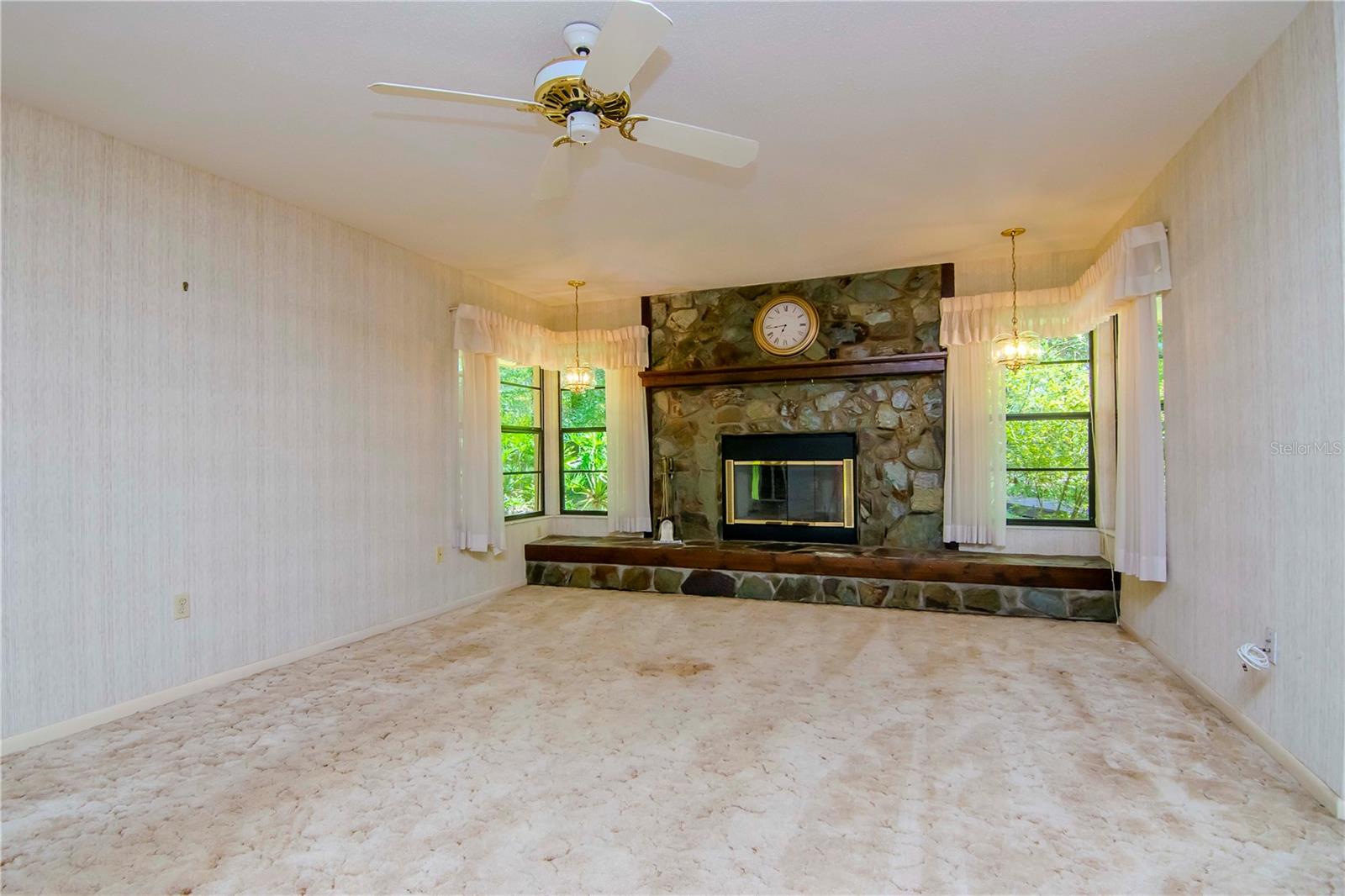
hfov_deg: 95.0
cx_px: 672
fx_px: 616
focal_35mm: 16
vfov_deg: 72.0
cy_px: 448
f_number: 8
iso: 500
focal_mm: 11
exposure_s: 1/100
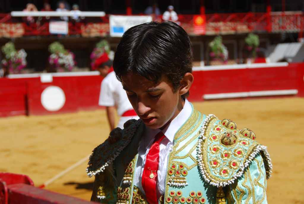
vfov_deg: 14.7
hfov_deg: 21.9
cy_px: 102
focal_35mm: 93
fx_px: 786
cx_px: 152
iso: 100
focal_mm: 62
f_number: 5.6
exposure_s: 1/500
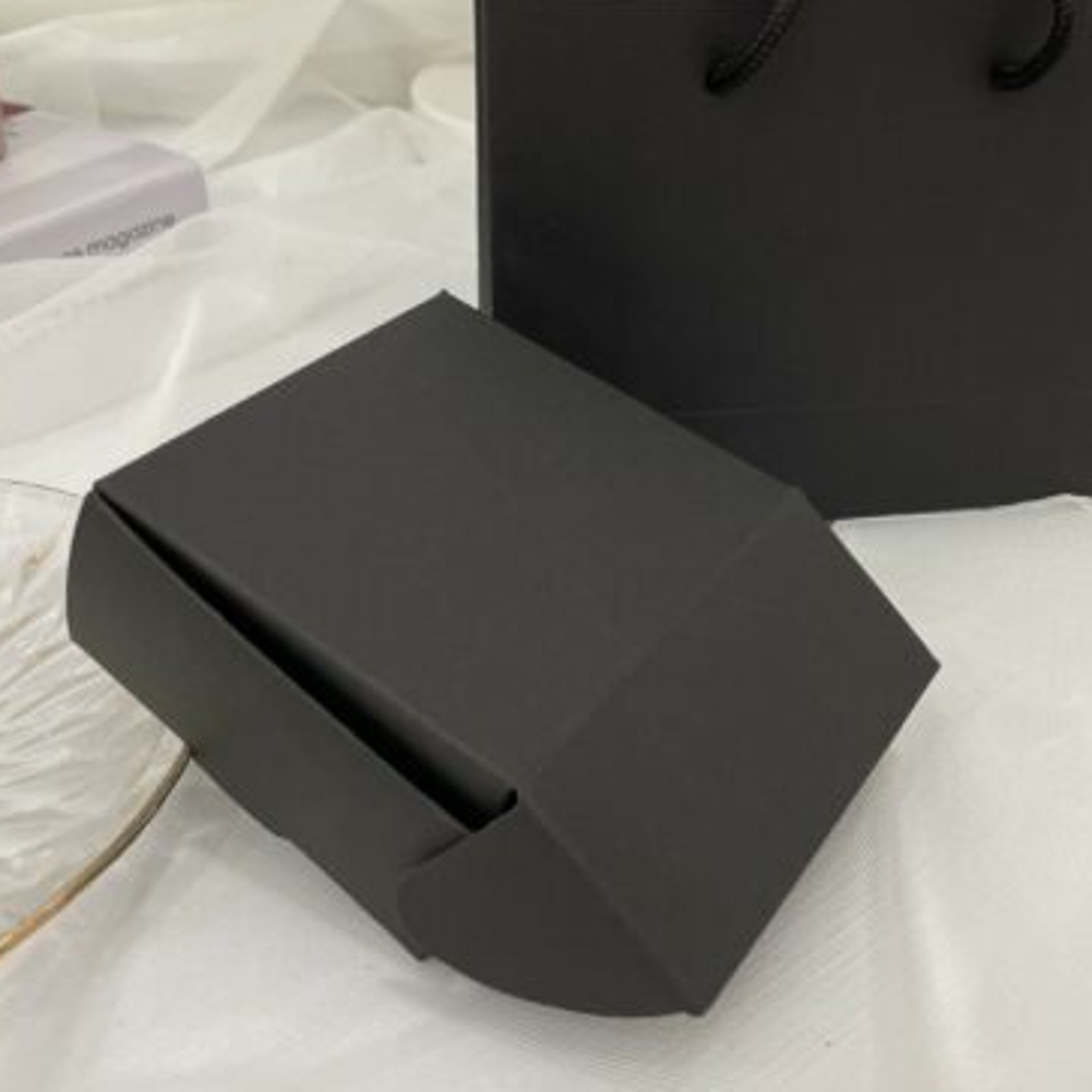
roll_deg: -1.9
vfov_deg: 43.6
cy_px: 427
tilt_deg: -30.5
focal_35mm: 38
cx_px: 698
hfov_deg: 43.4
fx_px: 1356
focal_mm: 4.2
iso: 125
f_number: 1.6
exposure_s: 1/120
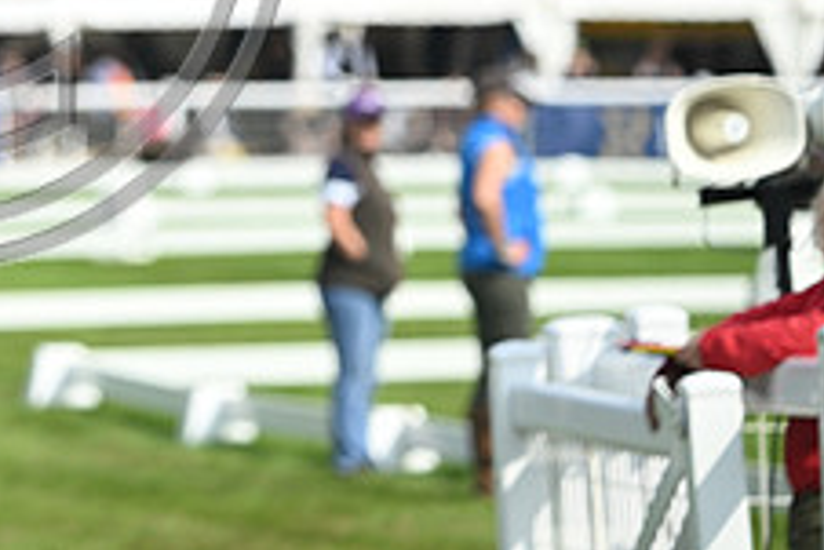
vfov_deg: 2.8
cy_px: -151
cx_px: -128
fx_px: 11154
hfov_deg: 4.2
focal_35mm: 487
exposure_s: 1/1250
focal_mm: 190
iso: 280
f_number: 5
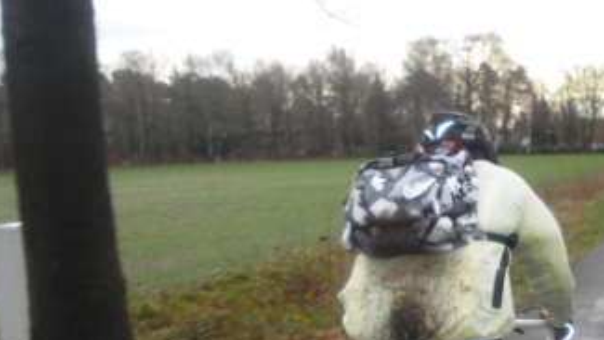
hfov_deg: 34.0
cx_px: 465
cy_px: 381
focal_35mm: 60
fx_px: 961
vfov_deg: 19.2
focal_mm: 4.65
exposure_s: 1/200
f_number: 2.6
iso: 64
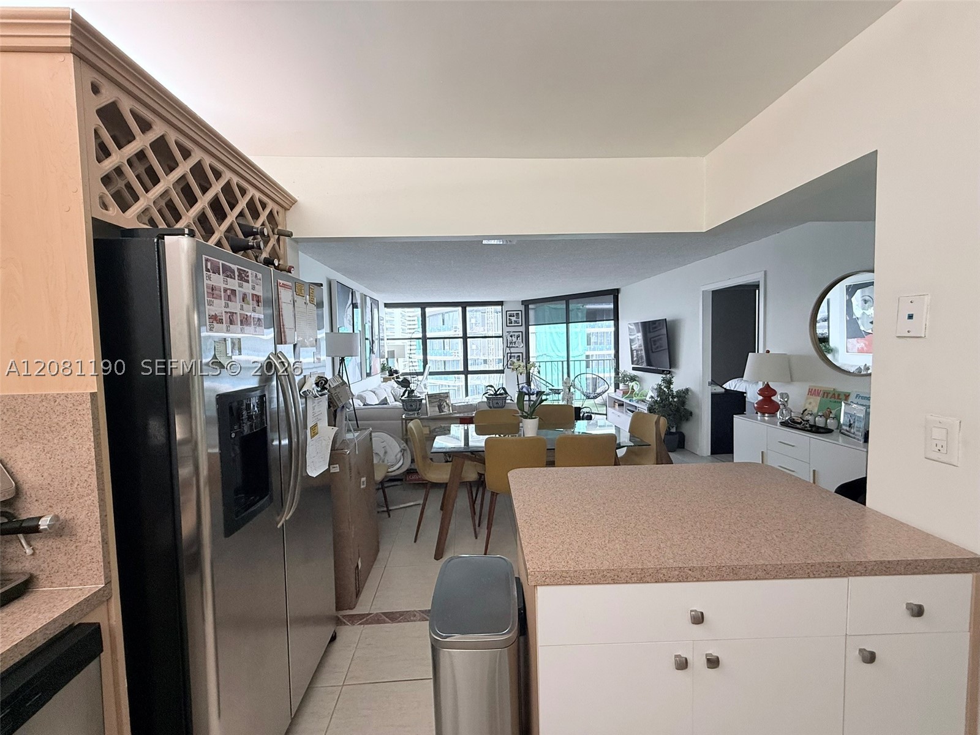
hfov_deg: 102.1
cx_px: 490
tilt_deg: -3.5
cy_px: 368
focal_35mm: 14
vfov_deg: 85.7
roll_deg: +2.0
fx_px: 396
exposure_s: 1/120
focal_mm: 2.22
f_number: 2.2
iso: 160
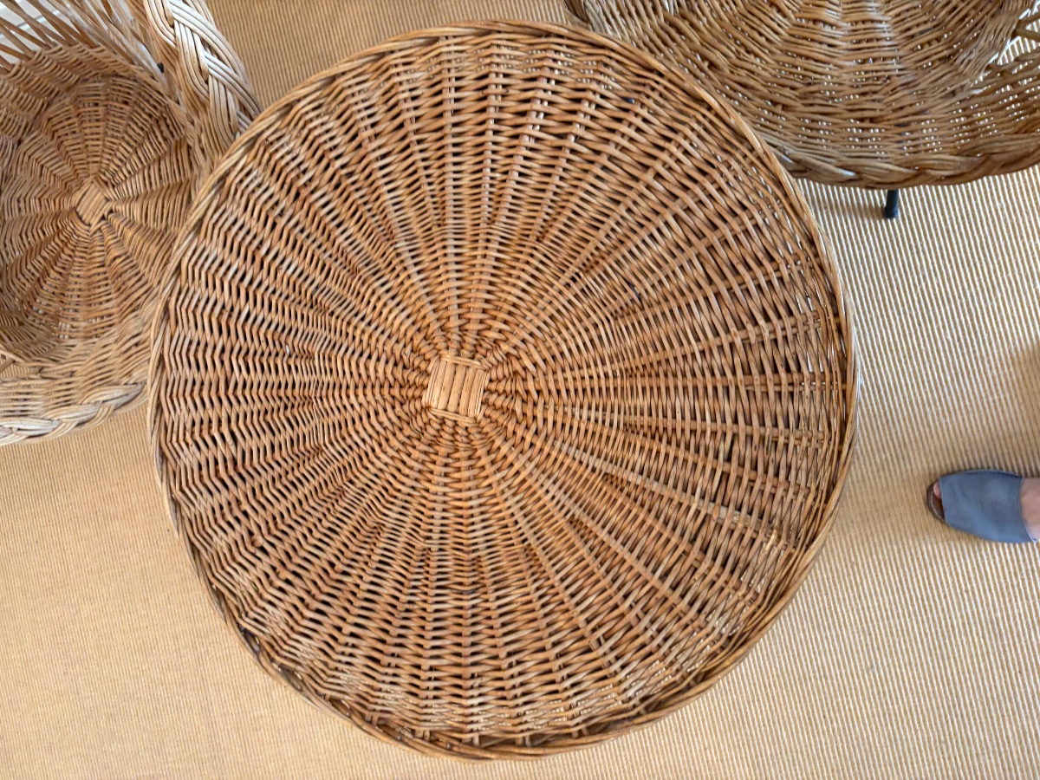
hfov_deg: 67.3
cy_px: 390
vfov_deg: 53.1
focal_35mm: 26
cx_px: 520
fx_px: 781
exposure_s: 1/50
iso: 200
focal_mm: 5.96
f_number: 1.6
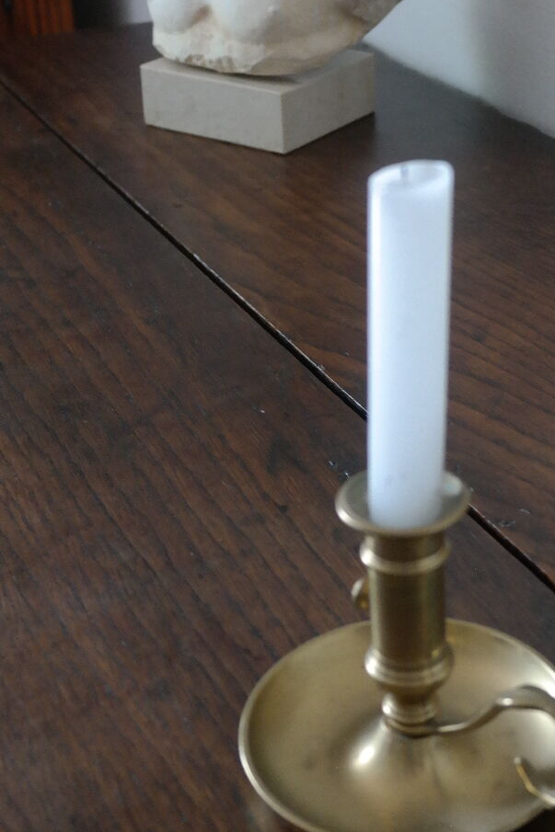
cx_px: 442
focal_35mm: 63
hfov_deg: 21.3
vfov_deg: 31.9
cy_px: 377
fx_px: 1457
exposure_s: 1/40
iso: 1600
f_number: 3.5
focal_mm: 22
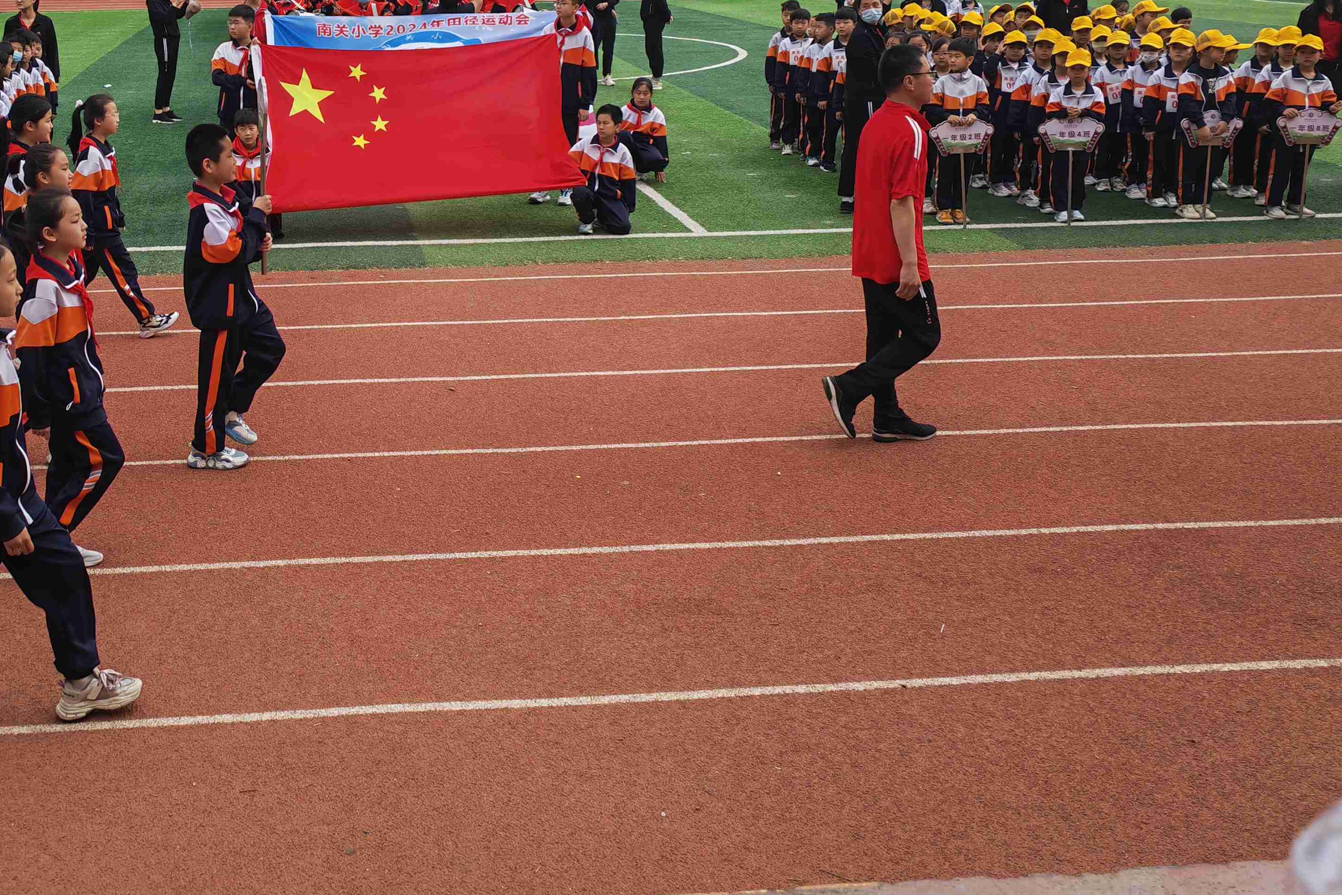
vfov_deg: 32.8
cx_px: 408
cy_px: 227
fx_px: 1491
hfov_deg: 47.4
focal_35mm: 40
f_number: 1.8
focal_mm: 5.53
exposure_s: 1/1000
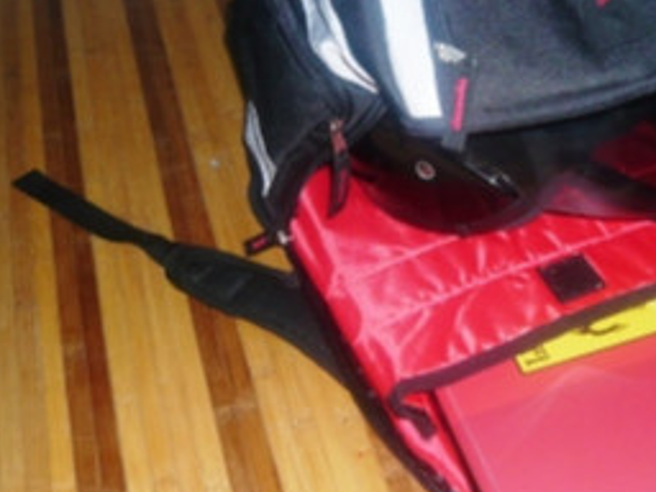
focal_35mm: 56
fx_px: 1061
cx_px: 502
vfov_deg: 26.0
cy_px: 182
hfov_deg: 33.6
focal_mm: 5.2
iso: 100
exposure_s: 1/30
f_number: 3
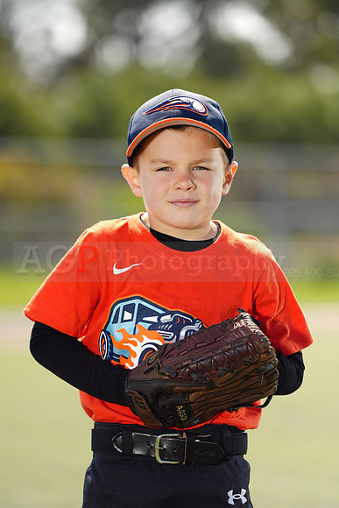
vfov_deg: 10.3
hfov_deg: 6.9
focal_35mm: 200
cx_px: 170
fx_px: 2823
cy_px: 254
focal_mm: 200
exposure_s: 1/250
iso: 50
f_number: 4
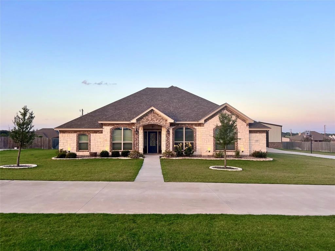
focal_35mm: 26
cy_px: 126
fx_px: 252
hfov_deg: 67.3
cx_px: 168
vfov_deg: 53.1
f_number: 1.5
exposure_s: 1/327
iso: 50
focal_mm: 5.7
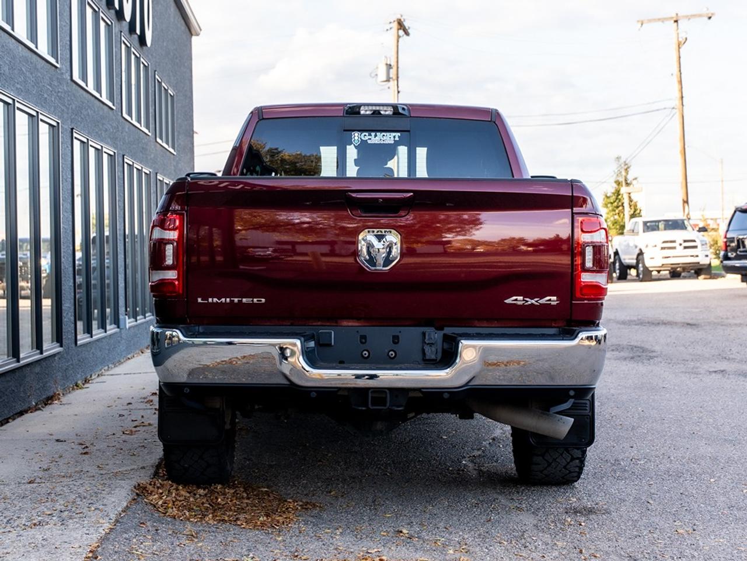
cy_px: 231
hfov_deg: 30.0
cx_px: 361
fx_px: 1393
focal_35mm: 65
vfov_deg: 22.7
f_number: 4
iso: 125
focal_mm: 42.5
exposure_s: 1/250
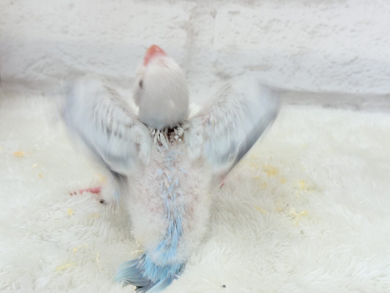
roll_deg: -1.4
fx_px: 586
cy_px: 146
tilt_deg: -21.4
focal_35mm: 52
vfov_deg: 28.0
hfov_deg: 36.8
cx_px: 195
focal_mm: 5.96
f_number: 1.6
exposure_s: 1/50
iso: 32
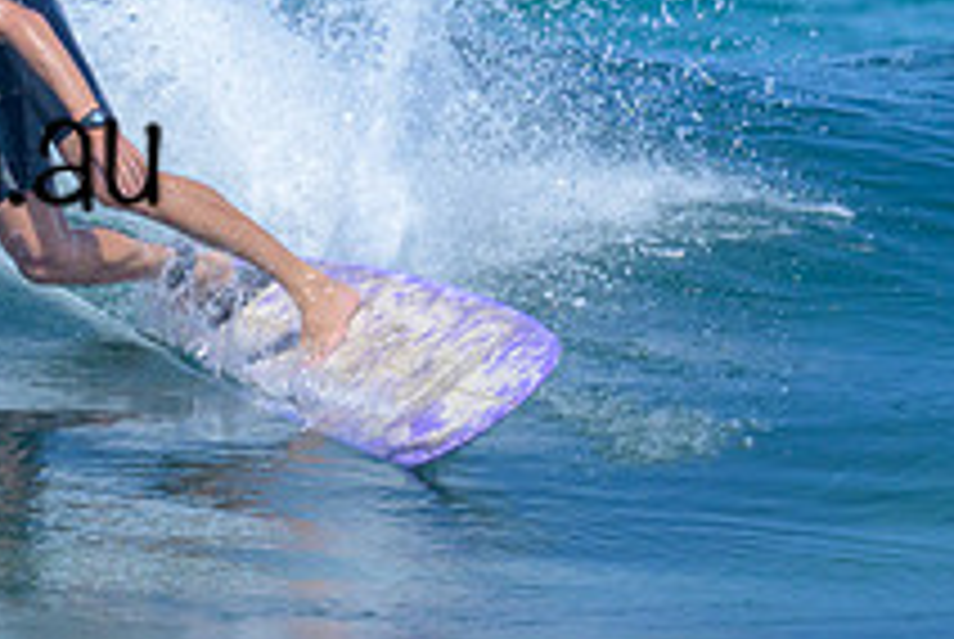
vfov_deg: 0.5
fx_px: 79158
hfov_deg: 0.7
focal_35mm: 2983
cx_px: -121
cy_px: -8
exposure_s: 1/2500
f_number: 6.3
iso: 500
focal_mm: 800
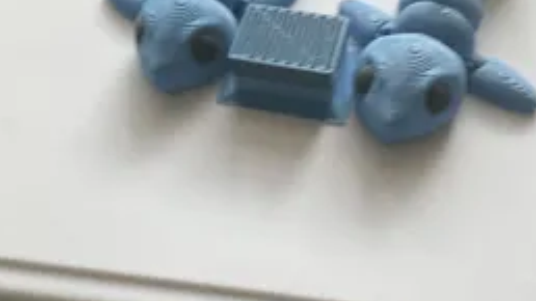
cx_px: 295
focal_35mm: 49
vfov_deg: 24.1
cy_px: 226
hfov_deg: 42.1
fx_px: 696
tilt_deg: -56.9
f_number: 1.8
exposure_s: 1/60
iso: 250
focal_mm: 3
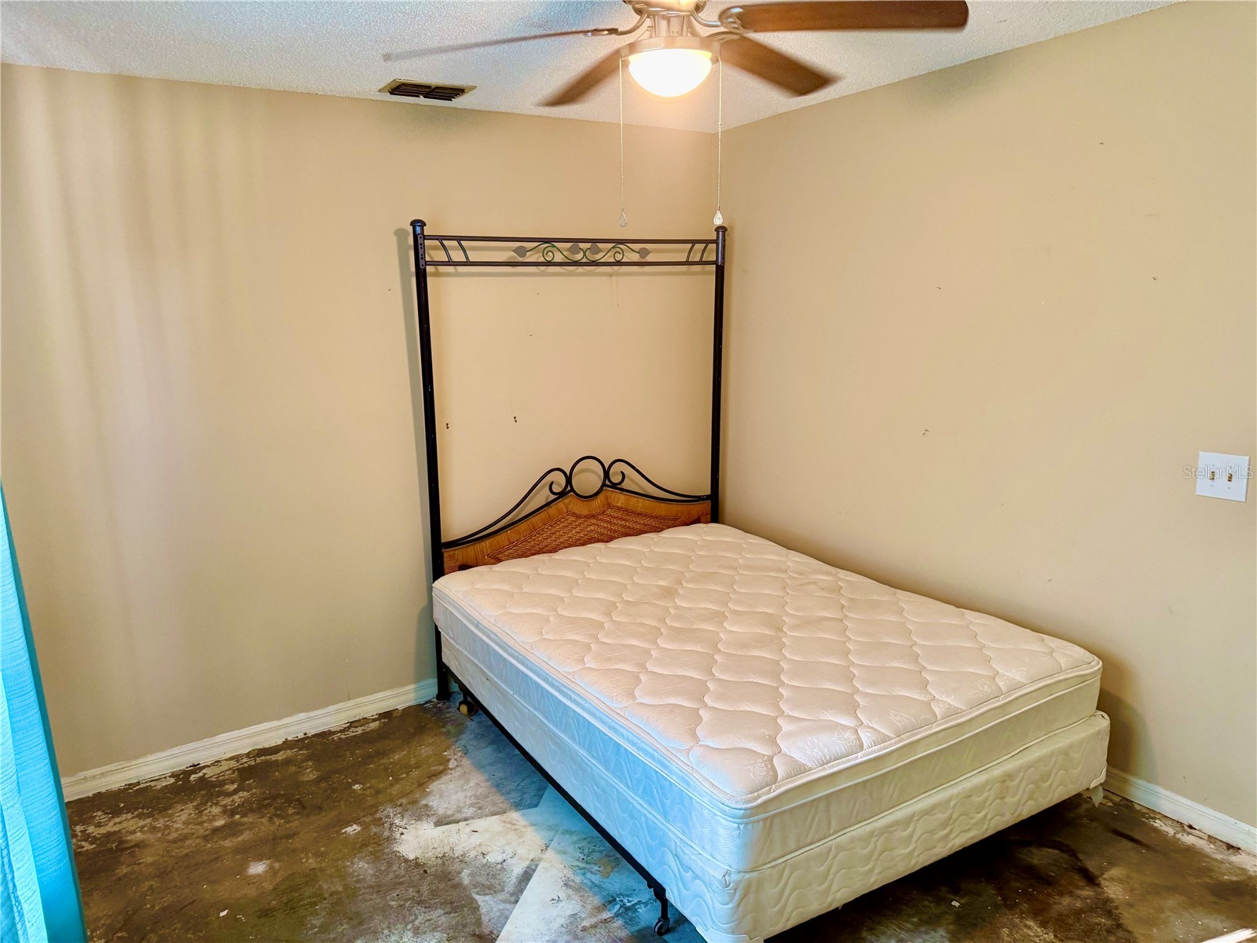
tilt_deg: -10.6
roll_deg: +1.4
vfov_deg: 56.8
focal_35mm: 24
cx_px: 628
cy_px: 472
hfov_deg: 71.6
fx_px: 872
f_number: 1.78
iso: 250
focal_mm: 6.76
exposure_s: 1/60
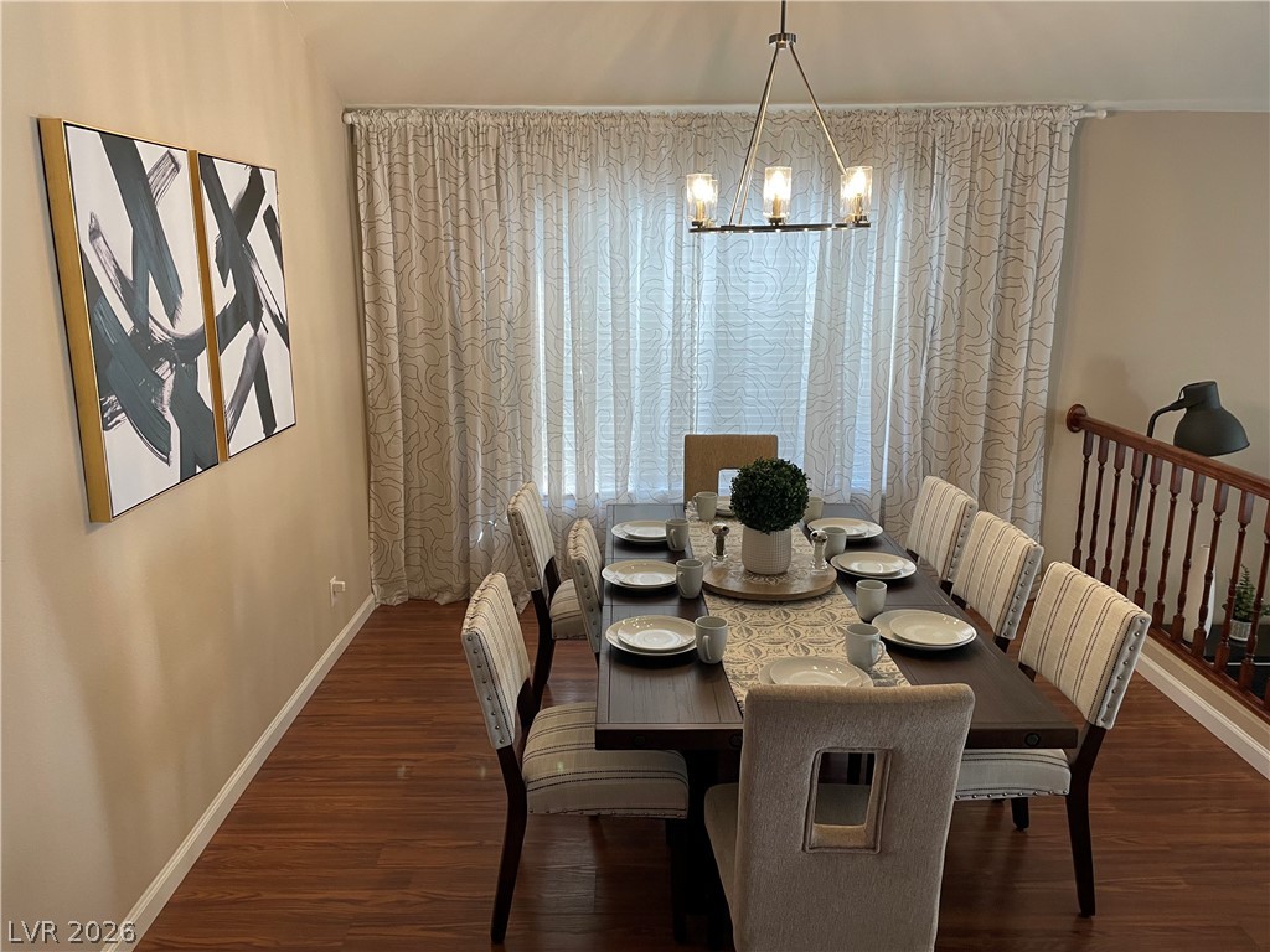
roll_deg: +0.2
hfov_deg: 67.3
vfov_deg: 53.1
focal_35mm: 26
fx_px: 954
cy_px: 476
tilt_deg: -11.8
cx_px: 635
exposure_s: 1/60
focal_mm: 4.2
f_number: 1.6
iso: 100
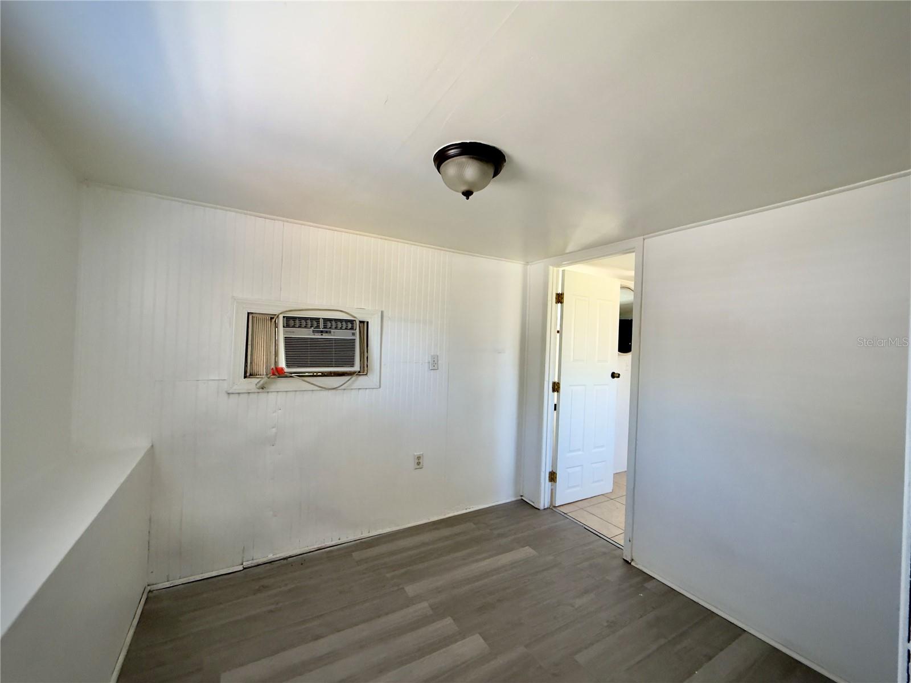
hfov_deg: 102.1
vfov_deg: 85.7
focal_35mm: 14
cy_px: 342
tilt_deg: +2.5
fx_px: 368
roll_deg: -1.8
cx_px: 456
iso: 320
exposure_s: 1/121
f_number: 2.2
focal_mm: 2.22
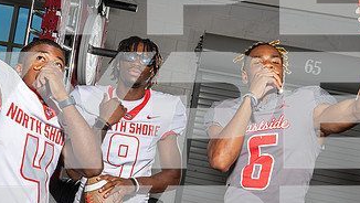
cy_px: 111
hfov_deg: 38.2
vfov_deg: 22.3
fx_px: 516
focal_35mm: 54
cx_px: 129
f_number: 8
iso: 320
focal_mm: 29
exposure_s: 1/250
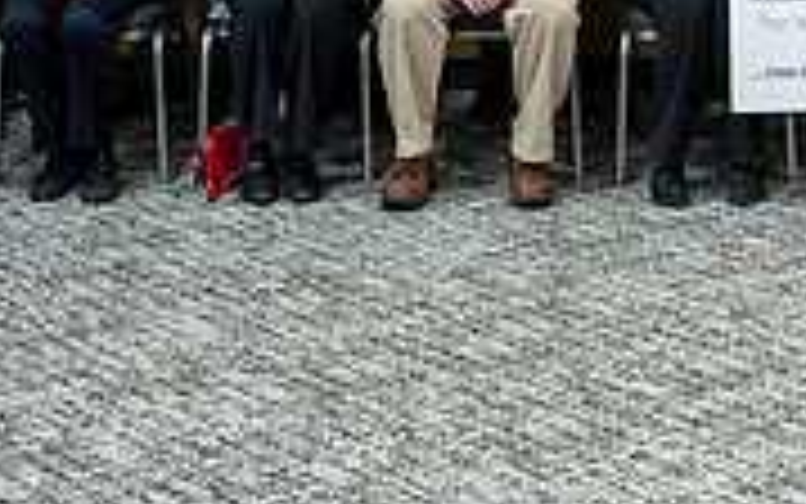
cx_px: 809
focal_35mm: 102
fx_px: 2241
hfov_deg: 19.8
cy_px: -227
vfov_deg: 12.3
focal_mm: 28
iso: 5000
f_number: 2.8
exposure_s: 1/320
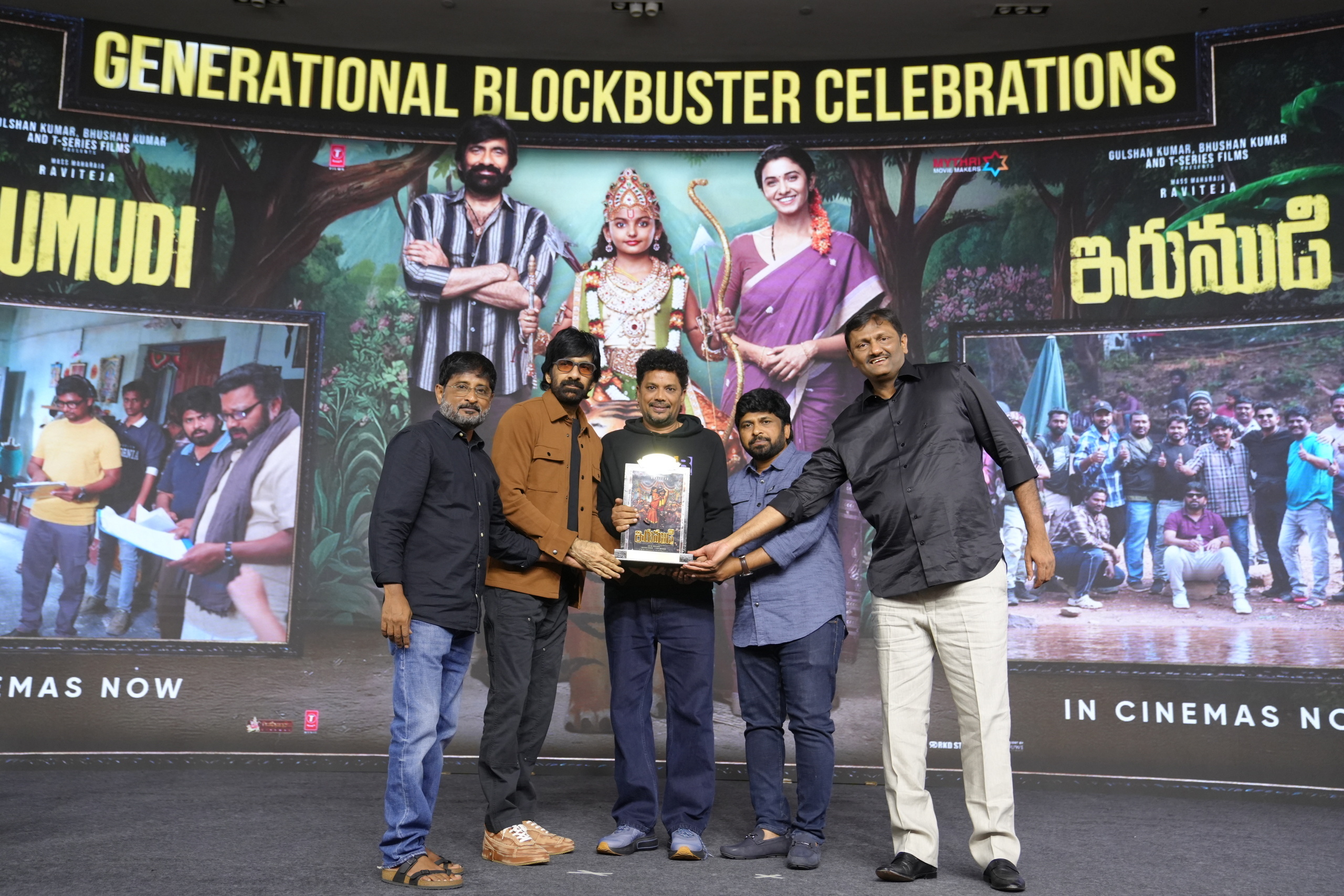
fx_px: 1344
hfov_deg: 53.1
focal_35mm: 36
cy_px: 448
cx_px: 672
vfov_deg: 36.9
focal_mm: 36
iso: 1600
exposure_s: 1/160
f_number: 3.5
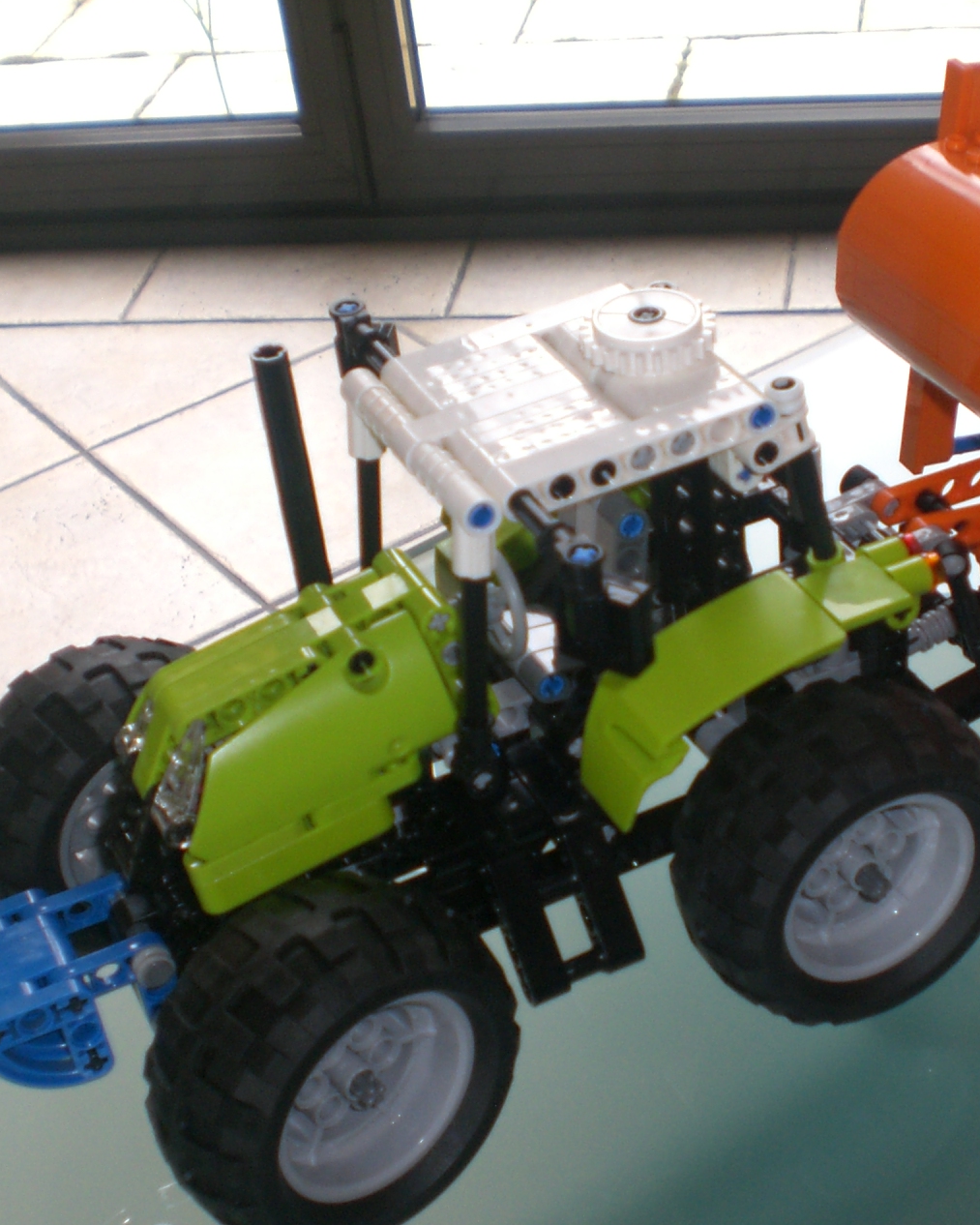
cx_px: 689
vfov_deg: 31.4
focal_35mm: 60
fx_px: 2175
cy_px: 669
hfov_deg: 25.2
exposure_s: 1/200
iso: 100
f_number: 3.1
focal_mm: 6.3
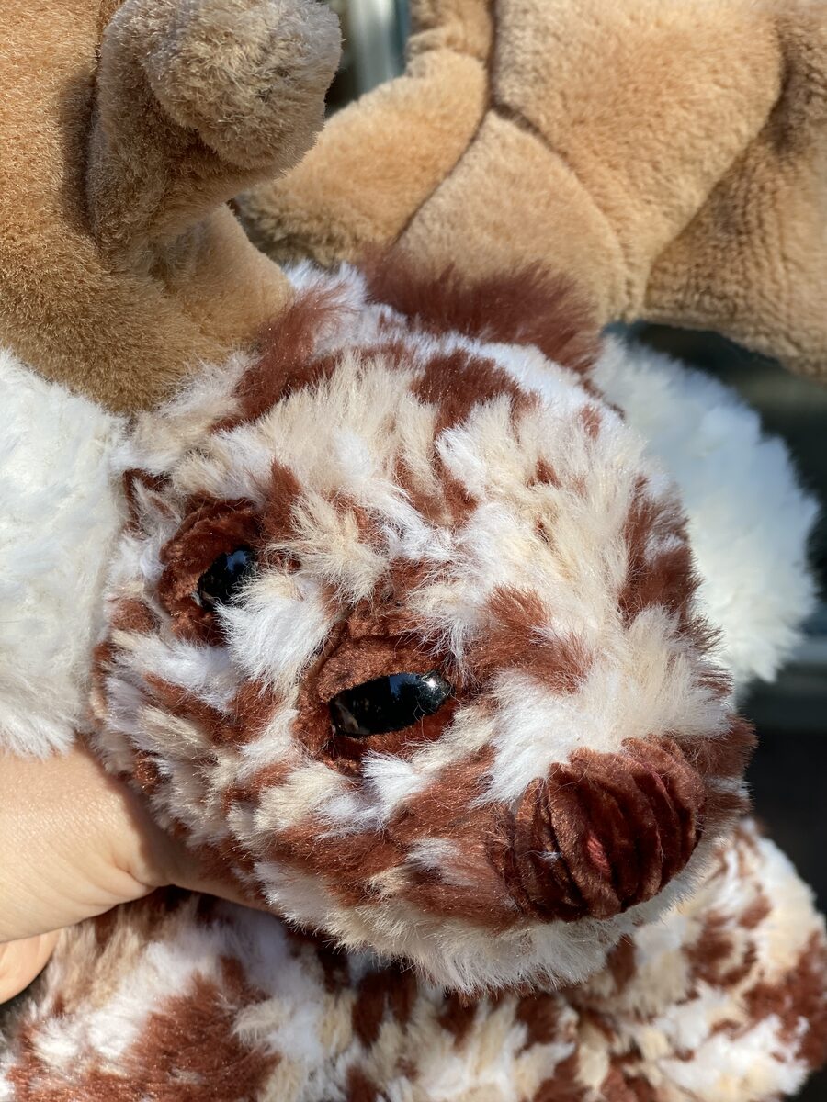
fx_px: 1656
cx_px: 414
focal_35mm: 52
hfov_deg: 28.0
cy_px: 551
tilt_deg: -27.2
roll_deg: +6.7
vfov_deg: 36.8
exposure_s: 1/199
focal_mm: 6
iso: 20
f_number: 2
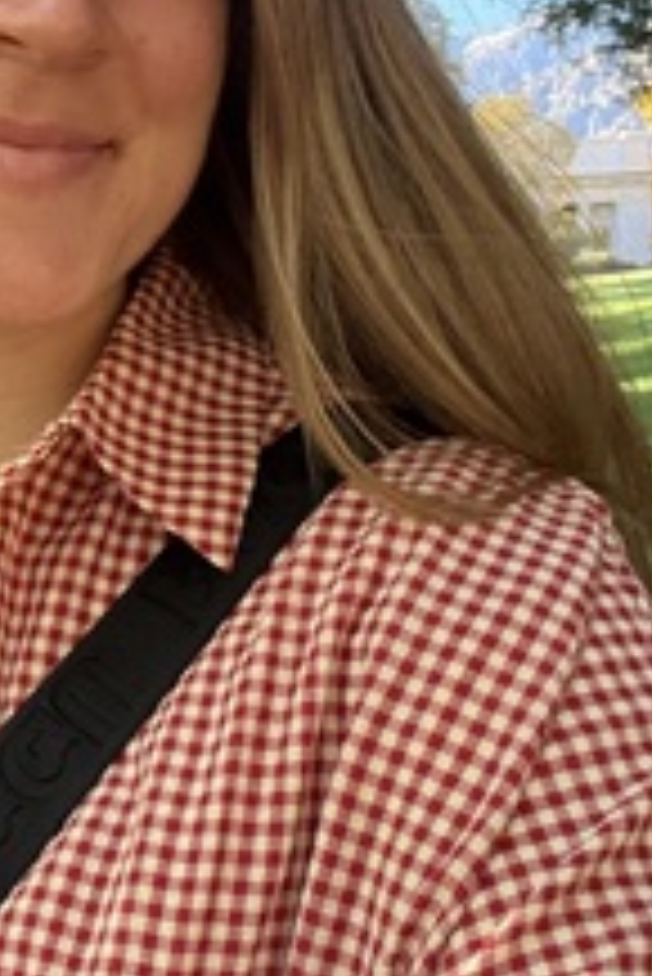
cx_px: -106
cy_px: 274
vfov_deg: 35.6
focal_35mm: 55
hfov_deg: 22.9
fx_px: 1492
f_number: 1.9
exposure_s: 1/79
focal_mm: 2.69
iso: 80
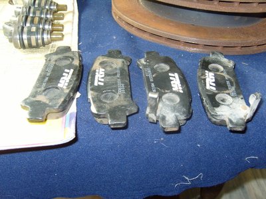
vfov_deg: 40.7
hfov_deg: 52.6
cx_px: 133
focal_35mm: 35
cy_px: 100
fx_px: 269
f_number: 2.8
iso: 100
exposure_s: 1/30
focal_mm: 7.4
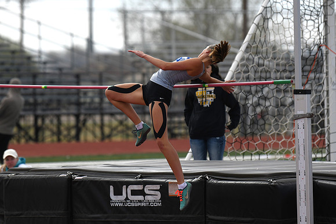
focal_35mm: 170
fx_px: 1587
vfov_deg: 8.1
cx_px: 168
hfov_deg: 12.1
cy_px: 112
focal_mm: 170
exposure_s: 1/2500
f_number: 2.8
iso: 100
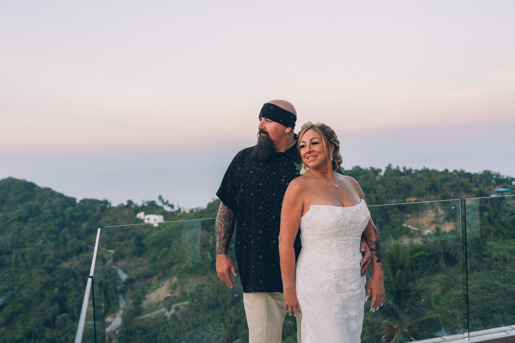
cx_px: 258
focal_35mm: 35
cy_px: 172
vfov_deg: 37.8
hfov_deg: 54.4
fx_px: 501
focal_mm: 35
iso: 400
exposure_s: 1/250
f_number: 2.8
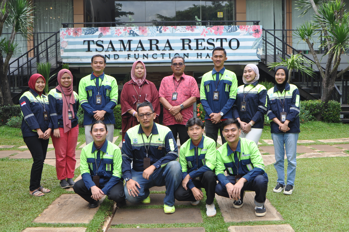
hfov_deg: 53.2
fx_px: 349
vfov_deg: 36.8
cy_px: 116
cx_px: 174
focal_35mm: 36
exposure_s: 1/125
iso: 200
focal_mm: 24
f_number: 5.6
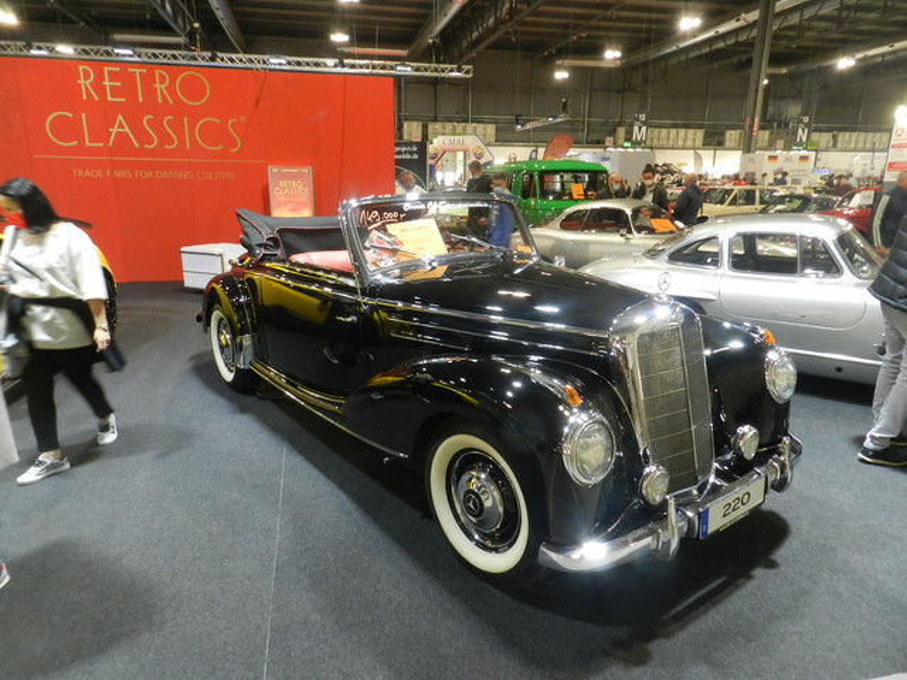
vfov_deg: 58.9
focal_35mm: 23
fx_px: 603
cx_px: 454
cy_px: 340
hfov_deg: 73.9
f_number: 3.4
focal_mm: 4
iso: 400
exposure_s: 1/25
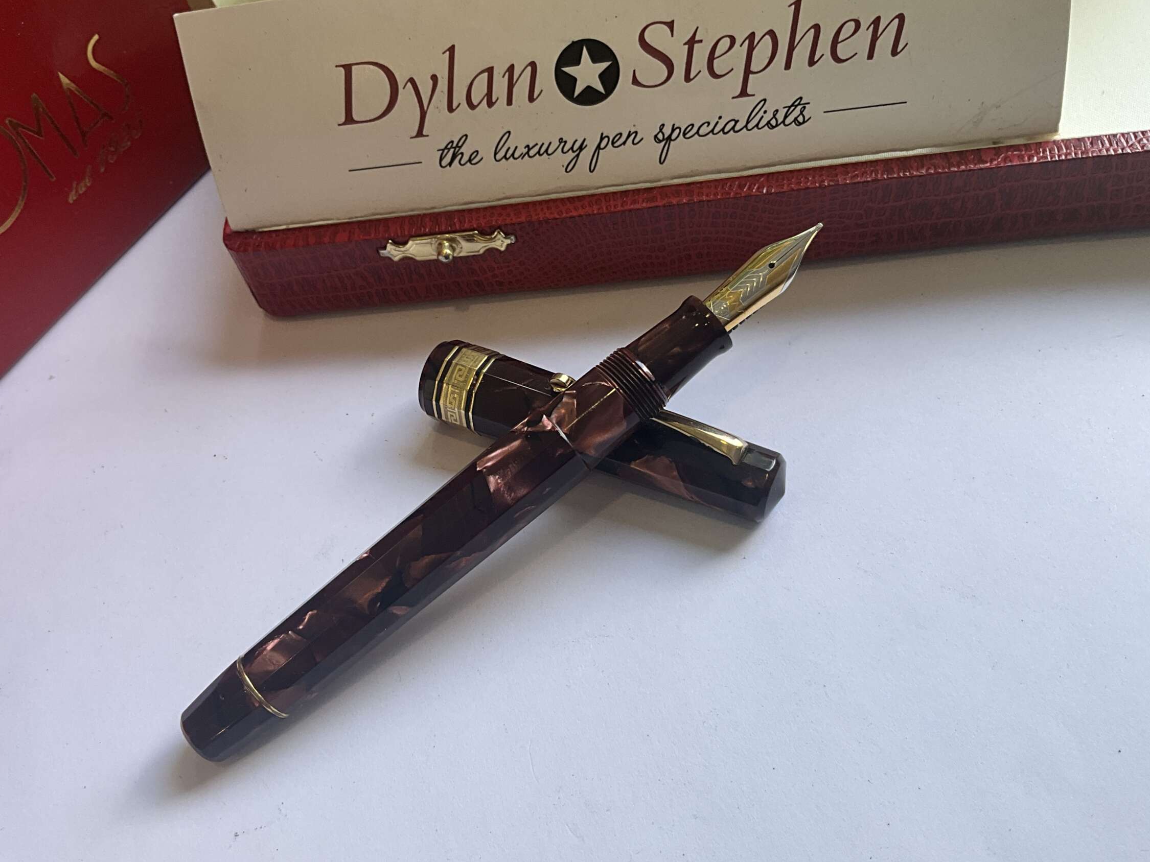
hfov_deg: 55.3
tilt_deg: -56.1
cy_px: 471
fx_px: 1096
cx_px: 540
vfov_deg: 42.9
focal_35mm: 33
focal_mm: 3
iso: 32
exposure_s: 1/100
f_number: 1.8
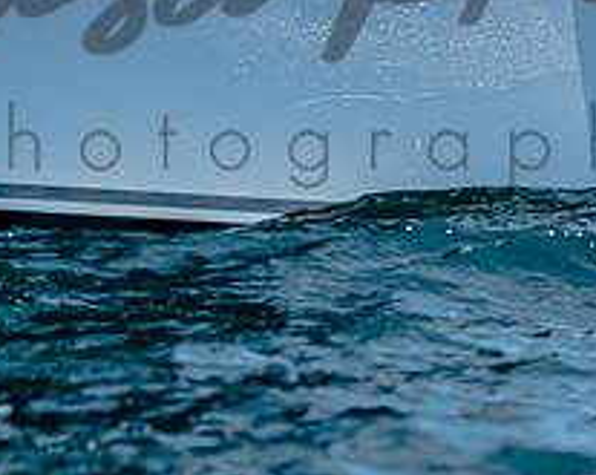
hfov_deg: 3.0
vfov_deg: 2.4
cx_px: 567
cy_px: -71
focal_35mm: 652
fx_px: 11485
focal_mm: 165
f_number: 5
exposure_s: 1/1600
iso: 200
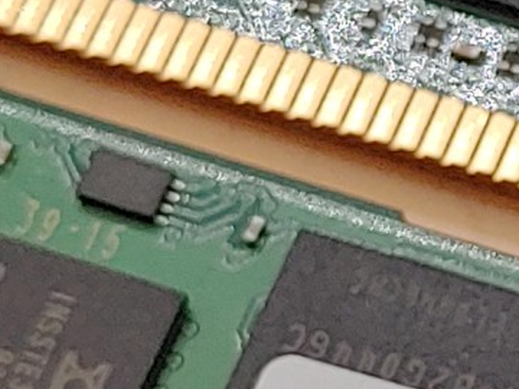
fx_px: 3538
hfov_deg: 8.2
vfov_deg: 6.3
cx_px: 838
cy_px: 255
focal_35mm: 236
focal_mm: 4.36
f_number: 1.8
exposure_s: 1/134
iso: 50
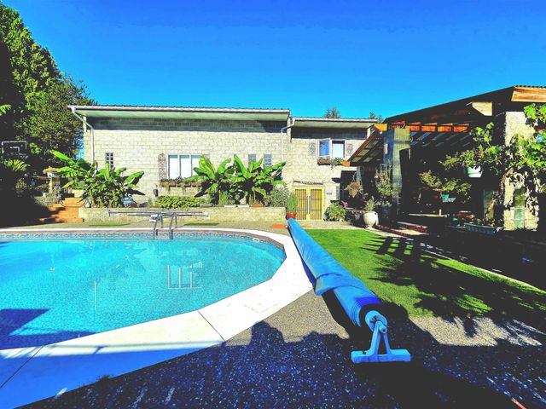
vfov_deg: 89.9
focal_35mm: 13
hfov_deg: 106.2
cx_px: 273
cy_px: 204
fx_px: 205
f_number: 2.2
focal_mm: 2.2
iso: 50
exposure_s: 1/2500
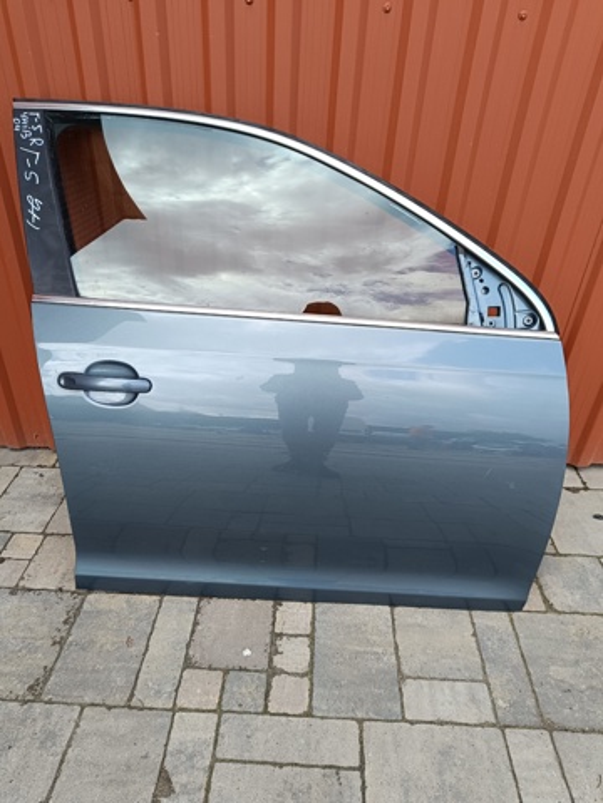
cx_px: 302
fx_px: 557
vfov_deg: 71.6
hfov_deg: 56.8
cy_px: 402
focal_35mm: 24
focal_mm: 5.59
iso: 52
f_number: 1.88
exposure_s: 1/266
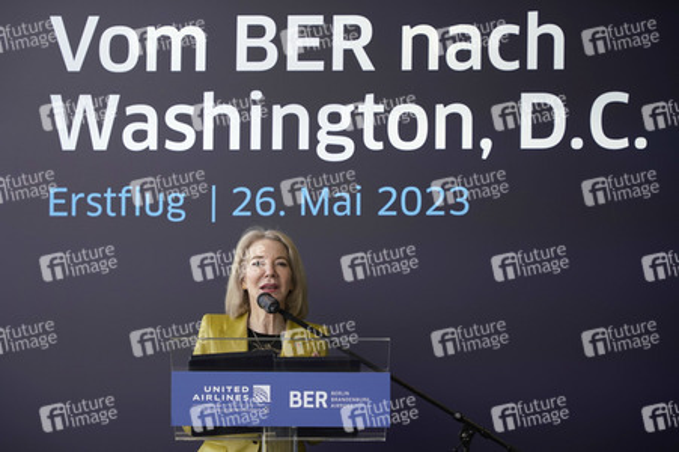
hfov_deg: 20.4
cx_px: 340
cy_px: 226
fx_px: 1885
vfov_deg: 13.7
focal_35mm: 100
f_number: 5.6
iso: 640
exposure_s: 1/500
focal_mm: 100
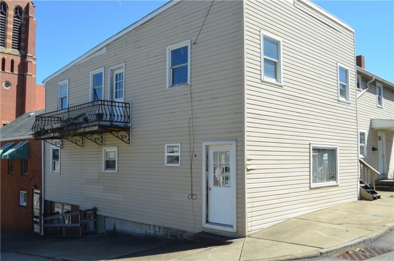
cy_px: 130
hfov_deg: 57.3
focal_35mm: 33
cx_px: 197
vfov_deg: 39.8
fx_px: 360
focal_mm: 22
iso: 125
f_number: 8
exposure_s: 1/250
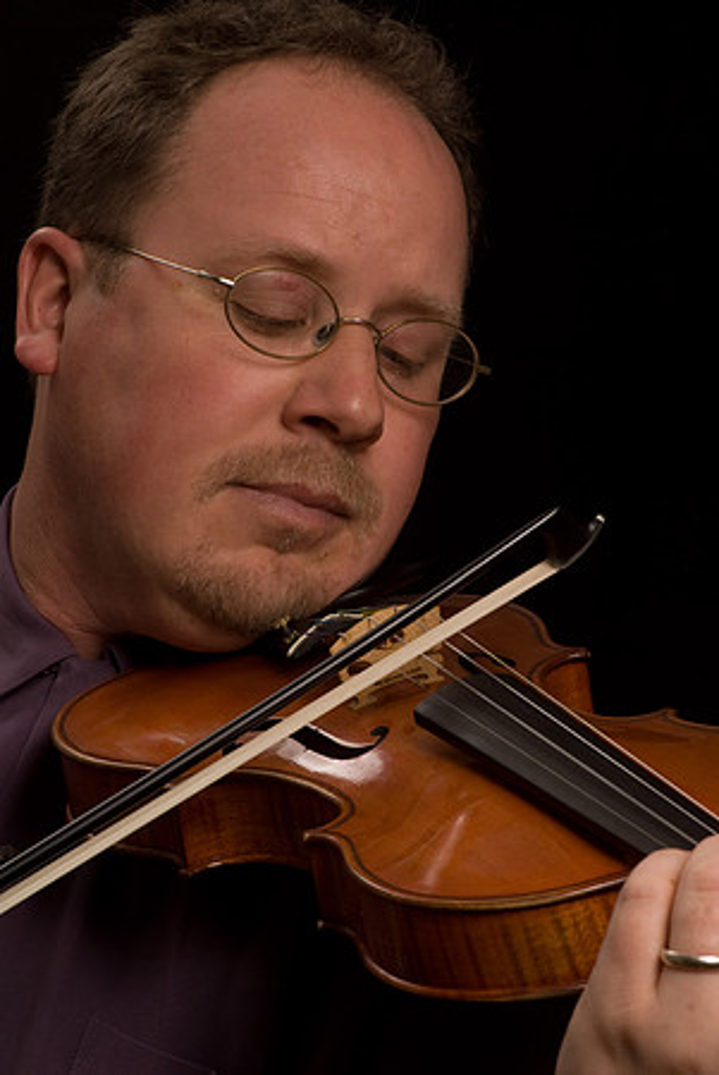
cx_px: 360
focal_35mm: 120
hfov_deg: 11.4
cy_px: 538
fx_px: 3586
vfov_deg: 17.0
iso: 100
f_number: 16
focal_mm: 80
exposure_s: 1/80
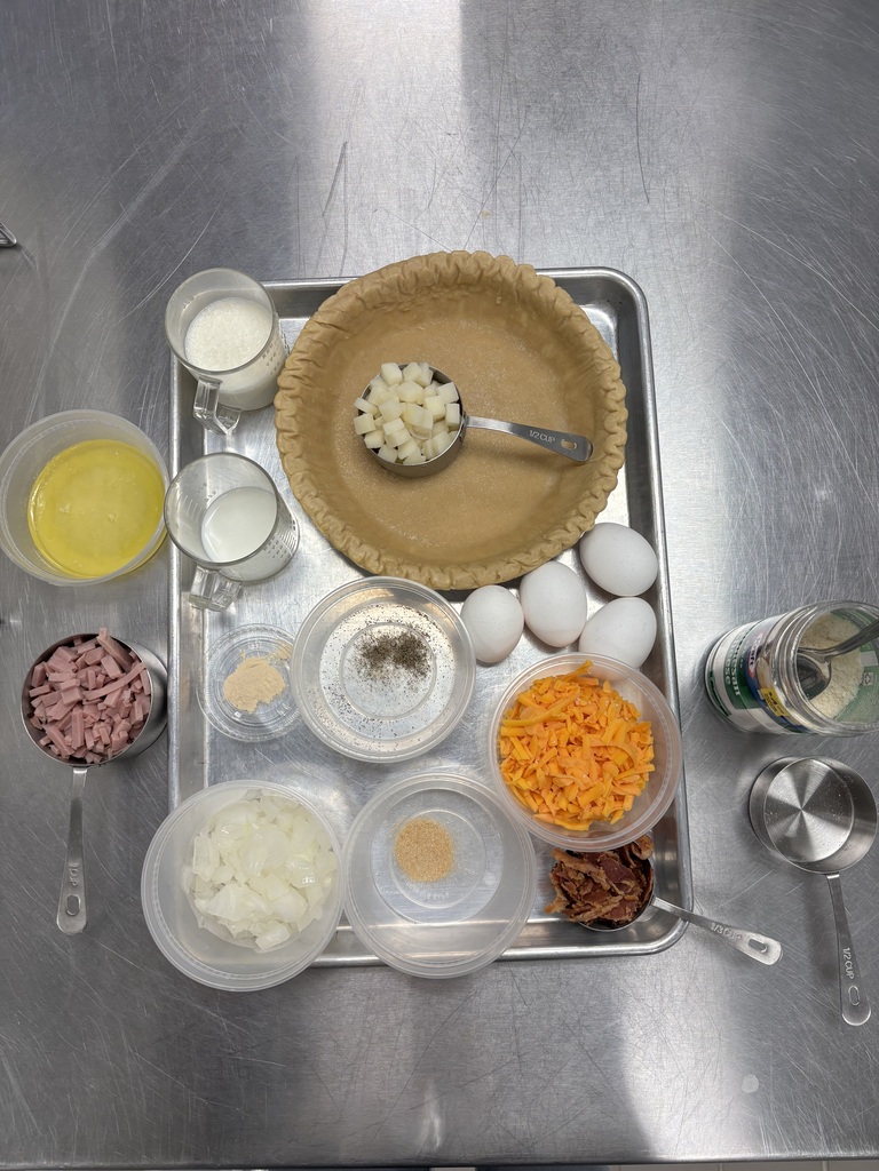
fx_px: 880
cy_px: 586
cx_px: 440
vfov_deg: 67.3
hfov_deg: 53.1
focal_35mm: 26
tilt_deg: -81.7
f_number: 1.6
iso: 80
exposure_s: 1/120
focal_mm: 5.96
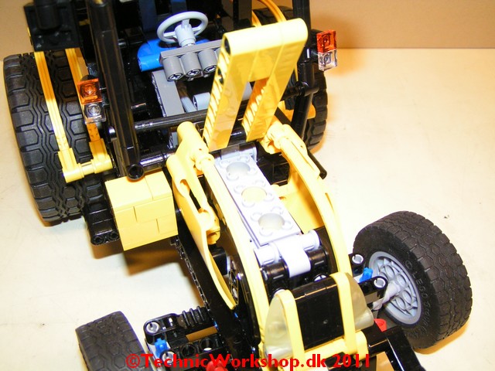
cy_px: 186
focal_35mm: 38
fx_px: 543
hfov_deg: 49.0
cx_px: 248
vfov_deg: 37.7
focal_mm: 5.8
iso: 200
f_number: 2.8
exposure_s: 1/50
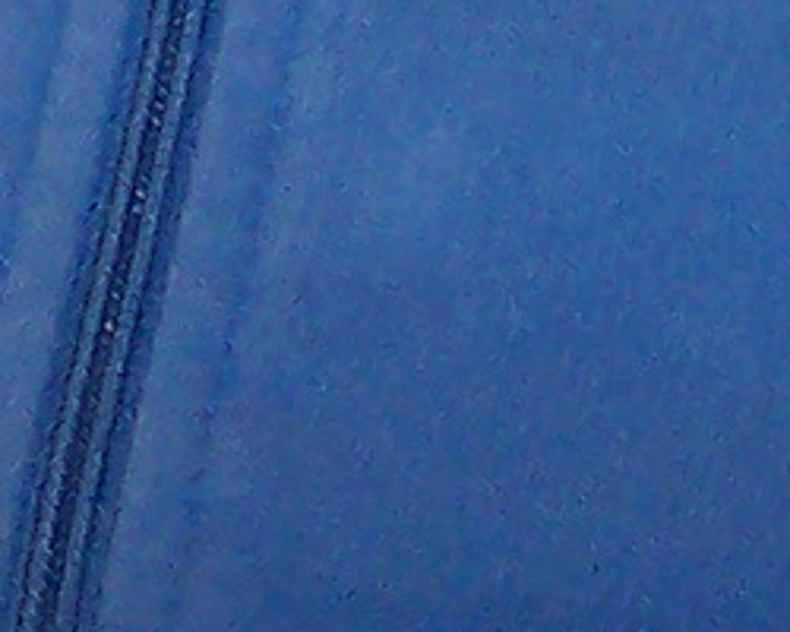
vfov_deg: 4.9
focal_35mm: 294
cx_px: 480
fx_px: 6874
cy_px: -1640
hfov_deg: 6.6
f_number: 2.8
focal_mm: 5.6
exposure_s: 1/60
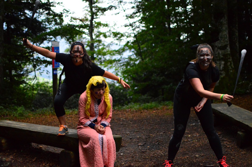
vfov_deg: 25.7
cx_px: 126
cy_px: 84
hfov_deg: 37.9
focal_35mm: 52
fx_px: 367
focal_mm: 35
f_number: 1.8
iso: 3200
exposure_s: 1/250
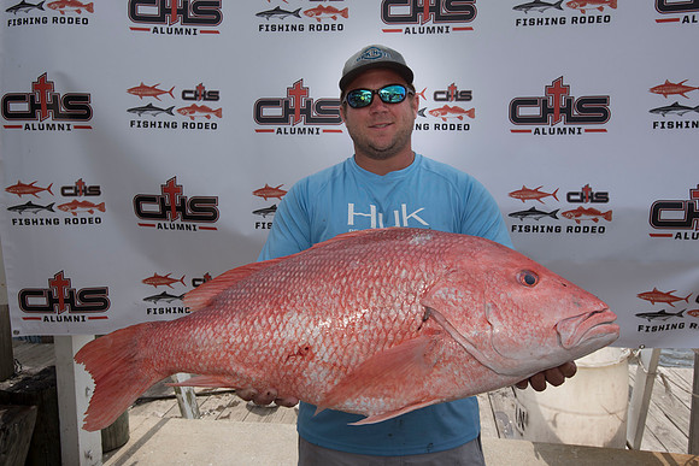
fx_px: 544
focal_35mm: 28
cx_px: 350
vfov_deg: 46.4
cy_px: 233
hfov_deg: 65.5
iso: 250
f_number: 9
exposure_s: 1/640
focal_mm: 28
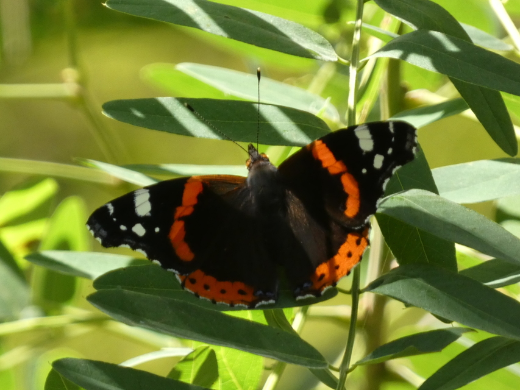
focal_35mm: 827
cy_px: 195
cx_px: 260
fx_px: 12425
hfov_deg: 2.4
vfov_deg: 1.8
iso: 400
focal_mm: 148.1
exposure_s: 1/125
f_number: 5.6
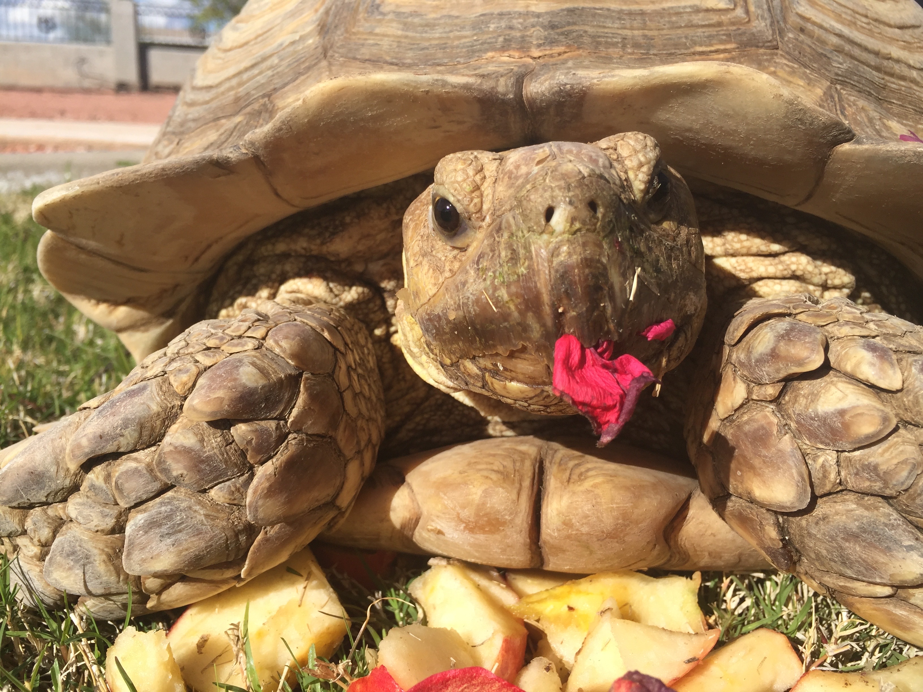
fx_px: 773
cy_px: 346
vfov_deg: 48.2
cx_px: 462
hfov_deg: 61.7
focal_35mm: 29
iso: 32
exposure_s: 1/2083
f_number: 2.2
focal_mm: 4.15
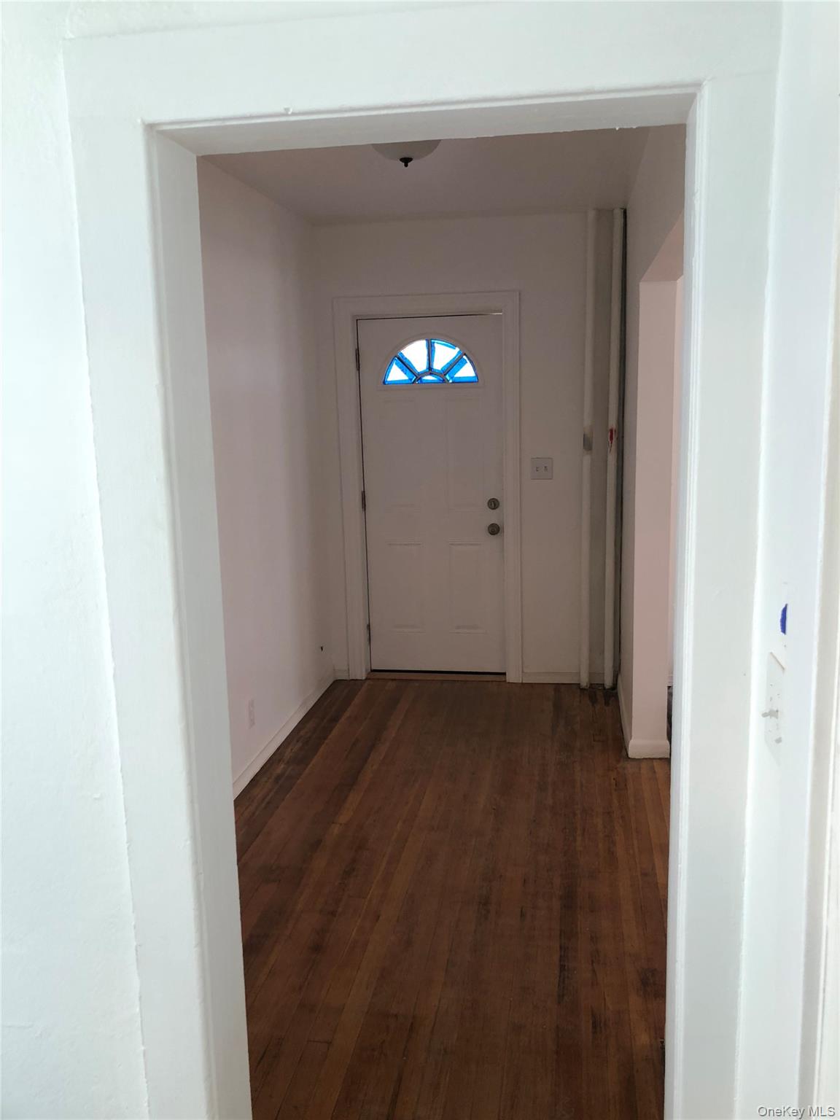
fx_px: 906
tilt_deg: -8.9
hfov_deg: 49.7
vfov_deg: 63.4
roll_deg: +1.4
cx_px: 420
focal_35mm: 28
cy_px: 560
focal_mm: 3.99
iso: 32
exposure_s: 1/24
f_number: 1.8
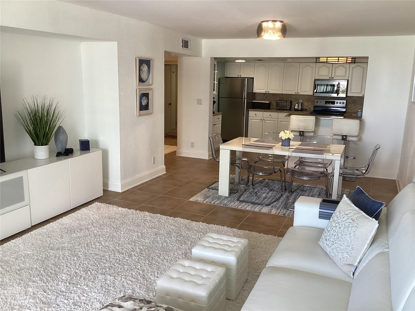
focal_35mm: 31
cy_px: 156
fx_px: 372
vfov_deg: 45.4
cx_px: 208
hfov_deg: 58.4
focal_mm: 3.3
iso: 80
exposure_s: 1/60
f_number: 2.4
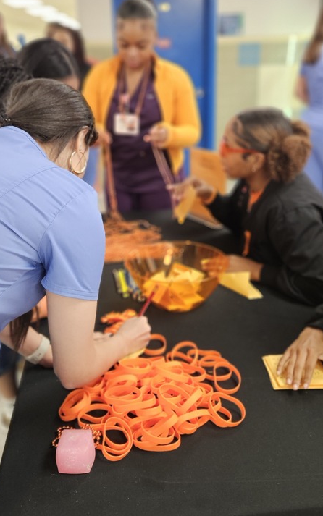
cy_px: 229
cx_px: 165
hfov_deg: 36.3
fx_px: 493
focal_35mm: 35
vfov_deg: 55.2
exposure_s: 1/120
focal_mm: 5.4
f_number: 1.8
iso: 400
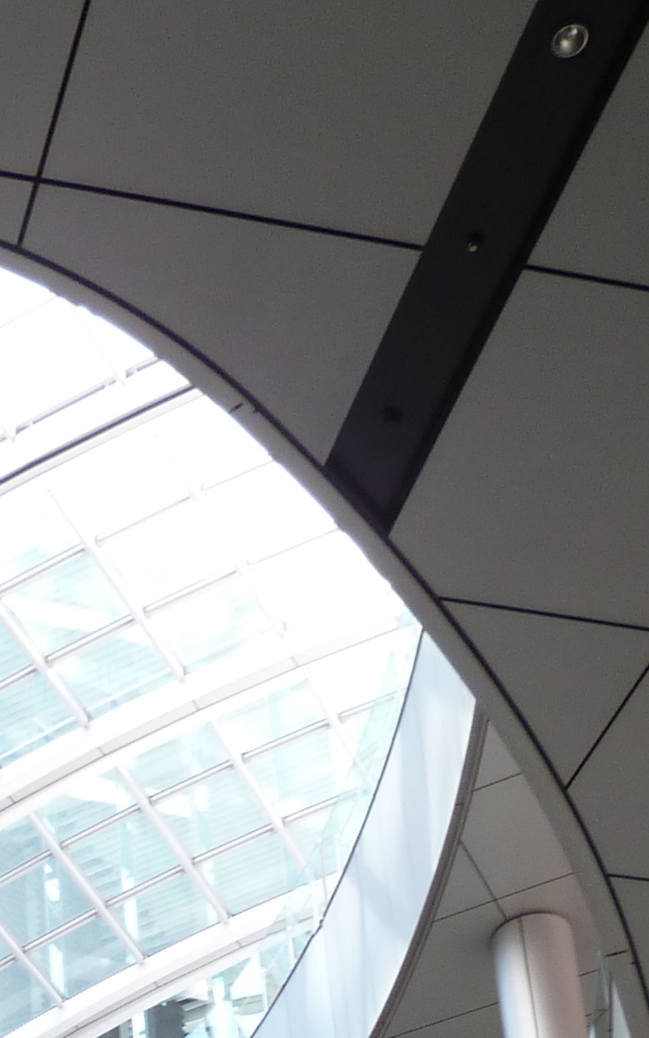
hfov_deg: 15.8
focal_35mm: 80
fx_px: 2264
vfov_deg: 21.6
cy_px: 1557
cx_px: -90
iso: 80
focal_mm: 4.1
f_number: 3.3
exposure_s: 1/40
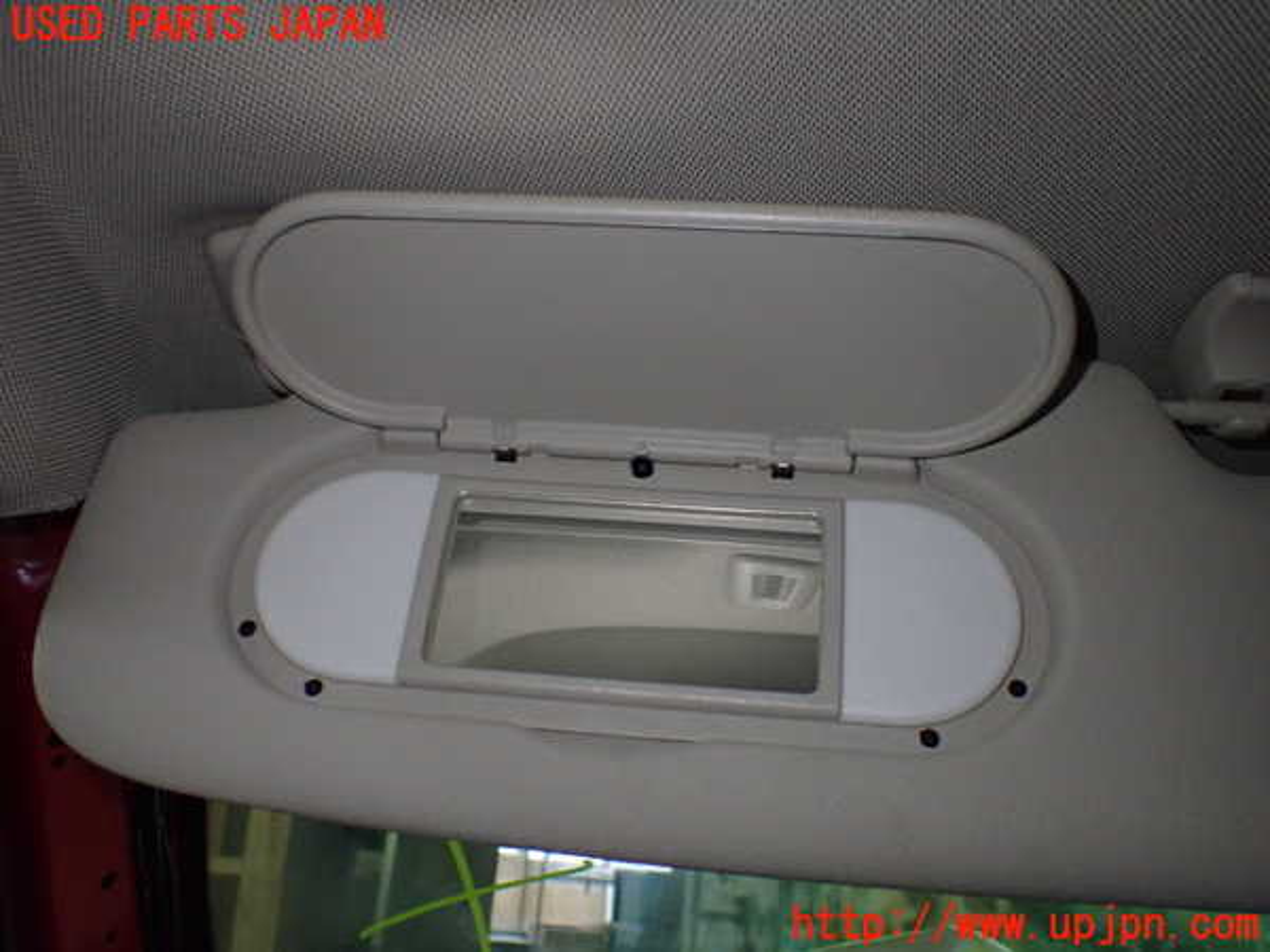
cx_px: 635
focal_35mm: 30
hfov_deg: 60.0
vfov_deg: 46.8
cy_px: 476
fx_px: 1101
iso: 640
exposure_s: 1/125
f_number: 2.3
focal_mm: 5.4
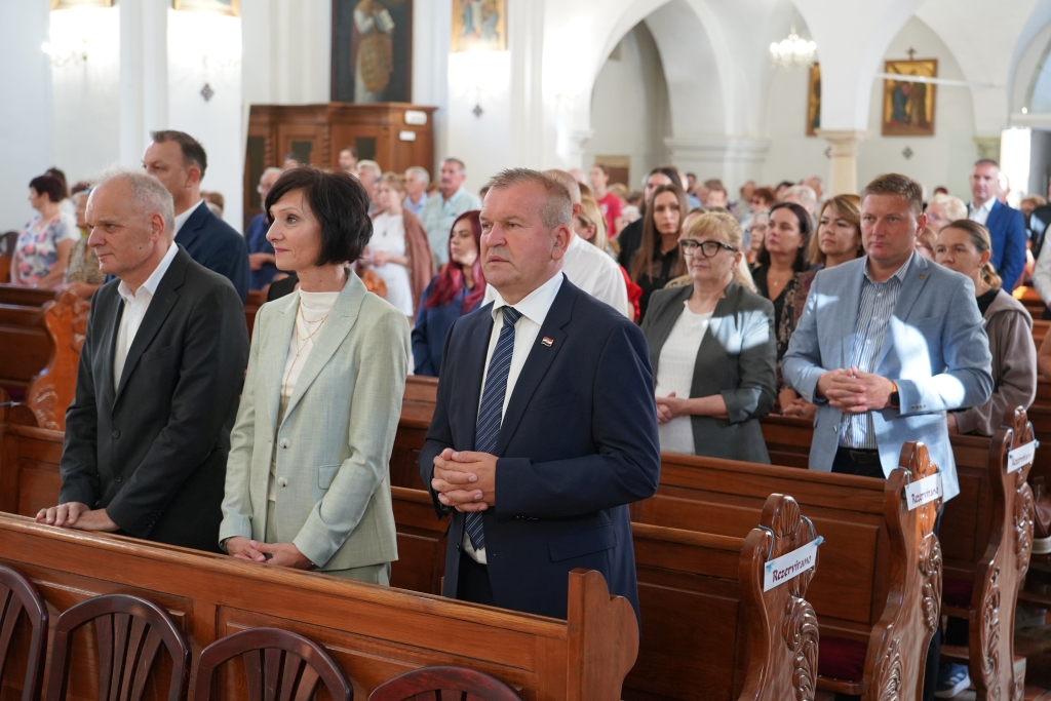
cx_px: 526
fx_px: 1518
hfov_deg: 38.2
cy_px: 350
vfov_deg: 26.0
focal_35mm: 52
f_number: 4
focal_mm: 52
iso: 2500
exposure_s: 1/160
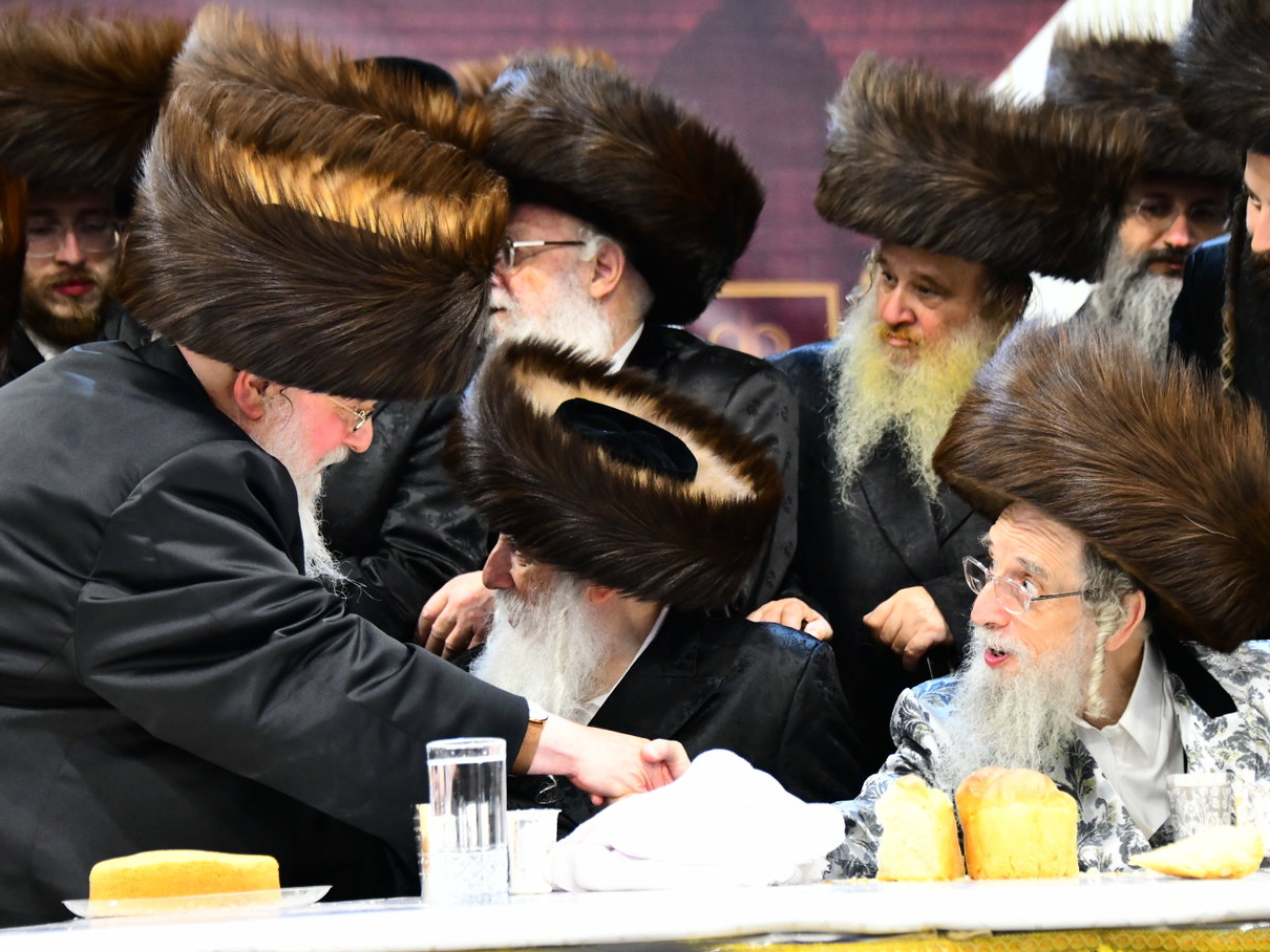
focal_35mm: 129
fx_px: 4734
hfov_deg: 15.3
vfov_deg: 11.5
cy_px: 466
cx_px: 654
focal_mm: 116
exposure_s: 1/125
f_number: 5.6
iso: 5000
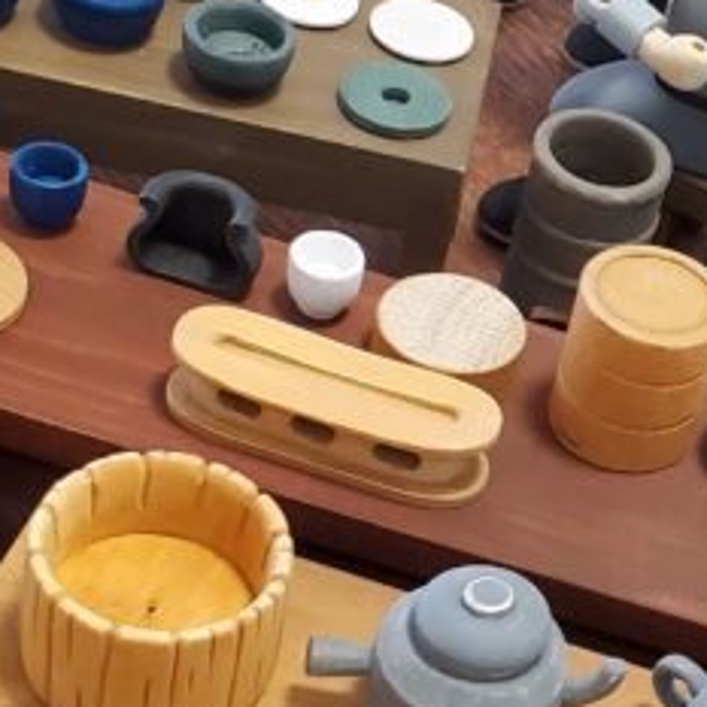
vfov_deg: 17.2
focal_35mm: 101
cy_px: 437
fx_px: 2334
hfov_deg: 16.4
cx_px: 892
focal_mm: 4.3
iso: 320
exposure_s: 1/40
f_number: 2.4
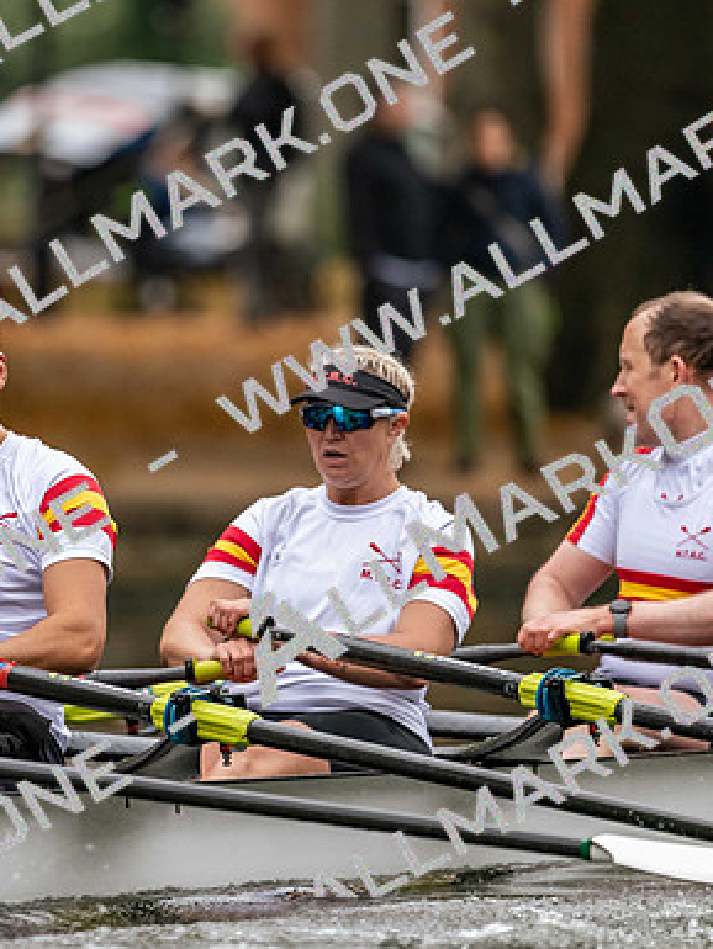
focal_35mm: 580
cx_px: 37
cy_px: 474
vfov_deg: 3.4
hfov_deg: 2.6
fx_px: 15920
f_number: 4.5
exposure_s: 1/2500
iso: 2200
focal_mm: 400
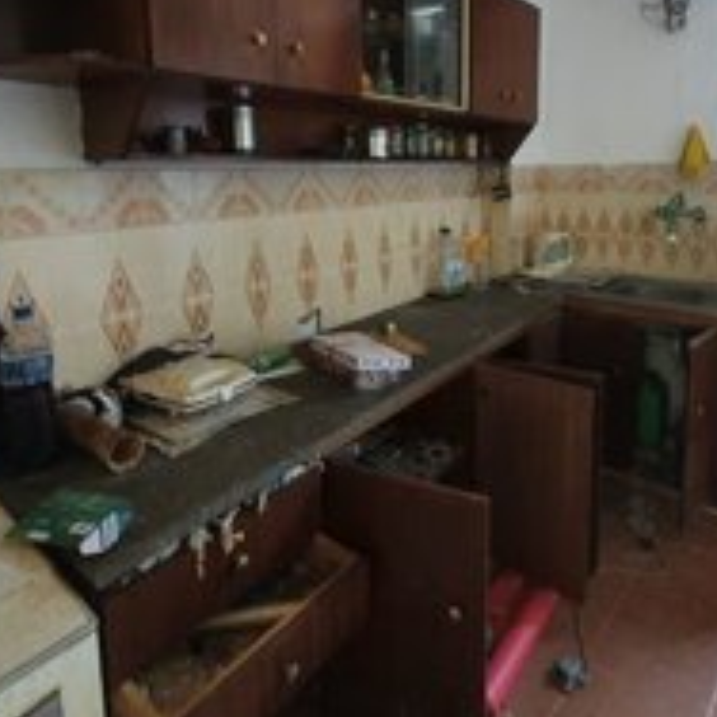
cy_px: 229
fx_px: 516
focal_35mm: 22
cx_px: 385
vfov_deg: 67.4
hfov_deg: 69.5
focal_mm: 1.8
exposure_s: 1/20
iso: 640
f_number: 2.2
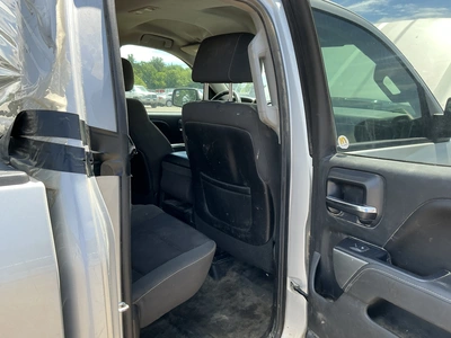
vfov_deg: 49.7
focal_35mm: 28
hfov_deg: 63.4
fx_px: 365
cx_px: 226
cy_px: 169
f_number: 1.8
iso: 20
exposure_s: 1/173
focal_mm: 3
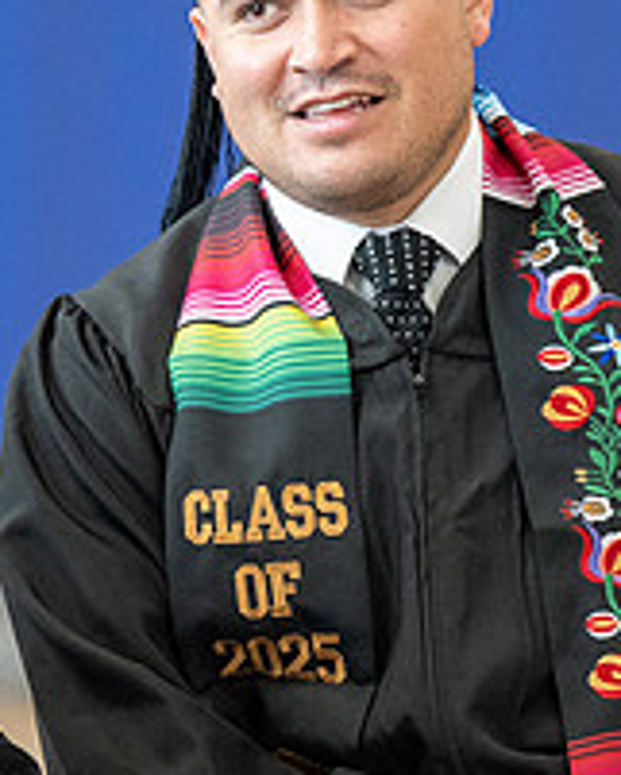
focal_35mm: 631
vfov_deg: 3.1
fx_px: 14486
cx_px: 164
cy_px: 324
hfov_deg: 2.5
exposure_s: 1/500
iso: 4000
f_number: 2.8
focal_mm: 200
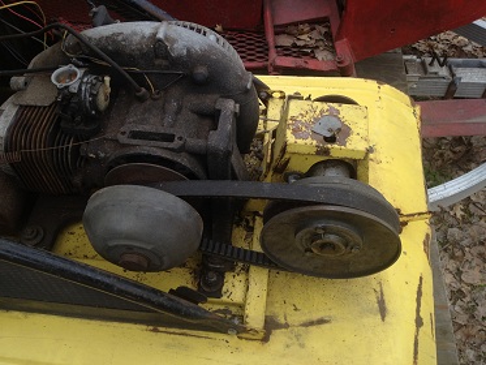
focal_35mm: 35
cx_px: 243
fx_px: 492
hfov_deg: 52.6
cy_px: 182
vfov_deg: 40.7
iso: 64
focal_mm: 4.28
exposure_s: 1/576
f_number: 2.4
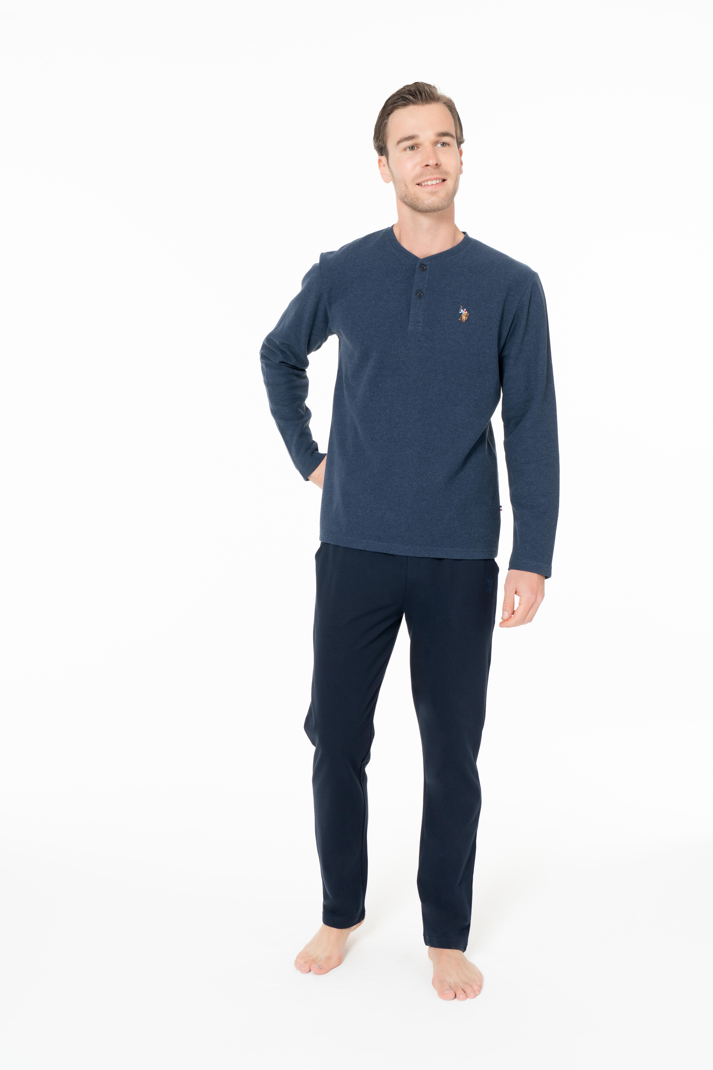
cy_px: 535
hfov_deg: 32.6
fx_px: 1218
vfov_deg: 47.4
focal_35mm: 41
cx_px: 356
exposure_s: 1/160
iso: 200
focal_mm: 41
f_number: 8
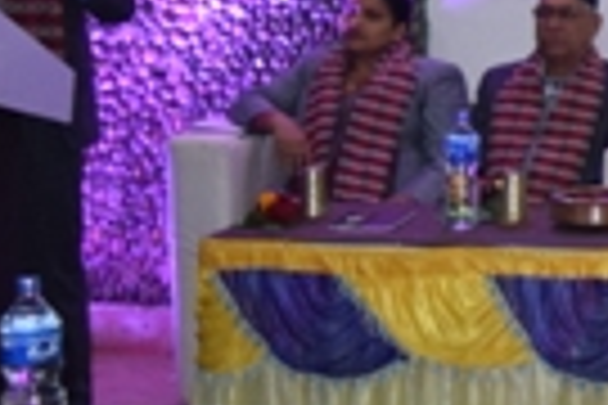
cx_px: 1297
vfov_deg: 10.7
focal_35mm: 128
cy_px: 83
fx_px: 2162
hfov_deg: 13.3
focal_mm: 18
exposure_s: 1/60
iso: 2000
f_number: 3.5
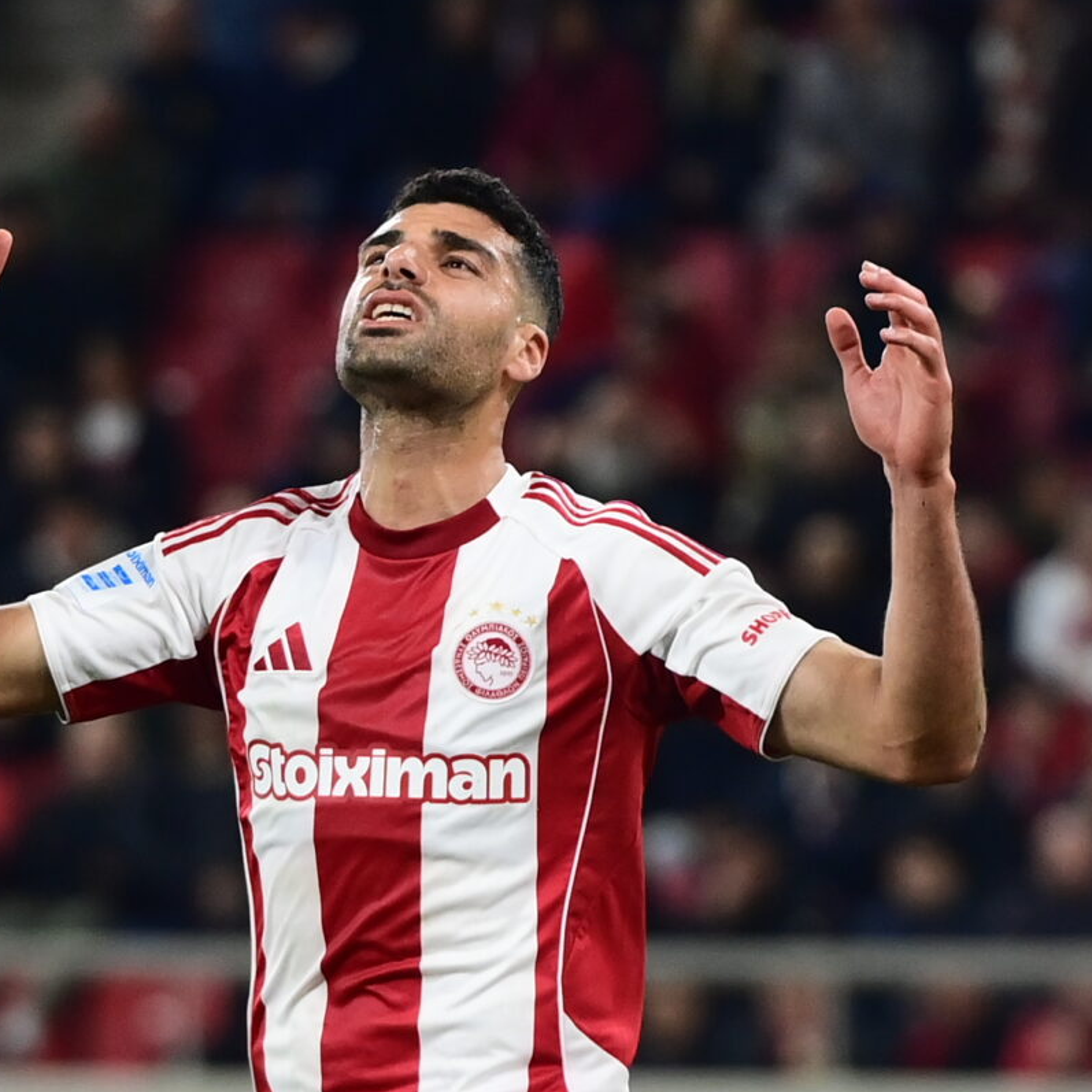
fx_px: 9137
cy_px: 545
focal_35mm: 256
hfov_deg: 6.8
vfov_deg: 6.8
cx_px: 433
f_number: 3.2
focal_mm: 200
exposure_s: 1/1000
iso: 2500
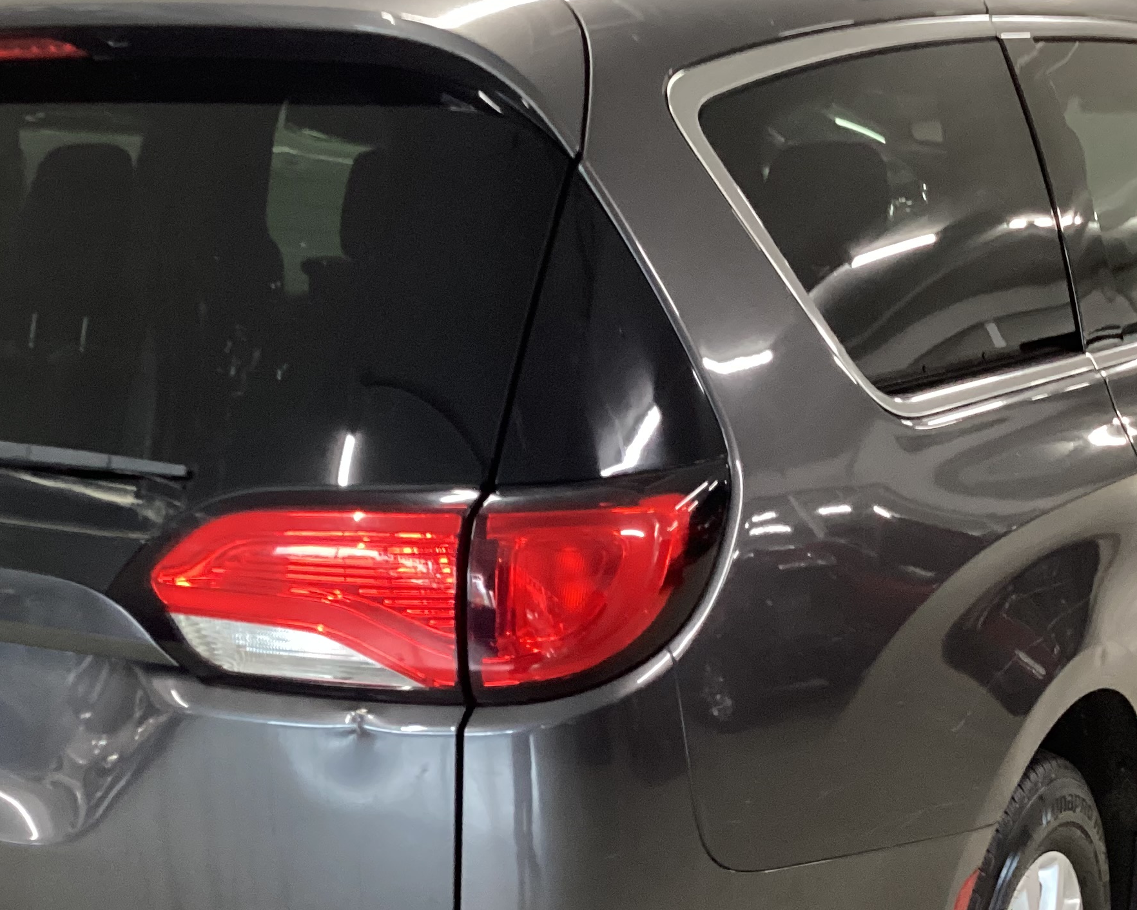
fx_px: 1884
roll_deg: +0.6
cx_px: 422
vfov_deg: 27.0
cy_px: 618
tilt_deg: -16.2
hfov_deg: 33.4
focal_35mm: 56
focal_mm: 3.3
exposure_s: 1/33
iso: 320
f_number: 2.4
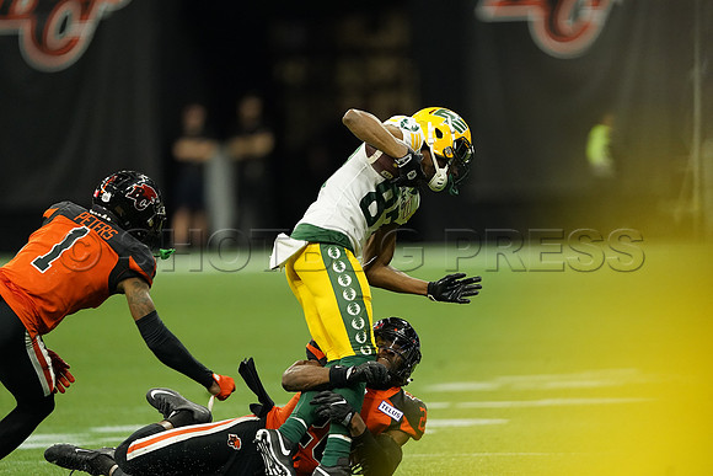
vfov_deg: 2.3
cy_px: 238
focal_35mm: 600
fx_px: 11886
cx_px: 356
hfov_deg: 3.4
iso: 5000
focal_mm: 600
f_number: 4
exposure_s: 1/1600
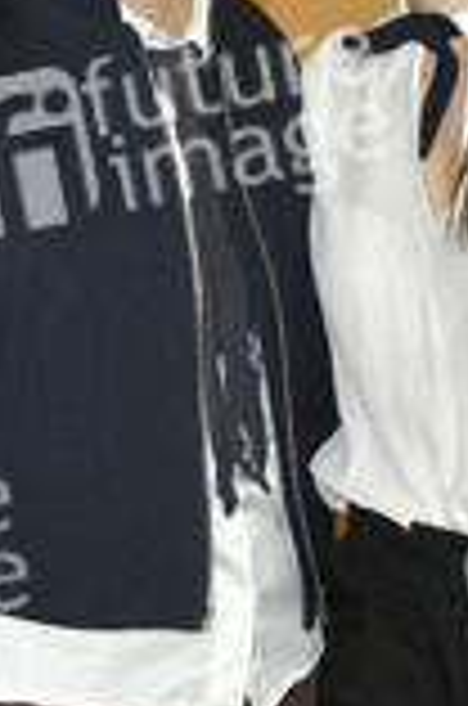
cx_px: 288
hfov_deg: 12.7
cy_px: 360
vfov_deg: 19.1
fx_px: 2096
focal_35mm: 107
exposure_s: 1/200
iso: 500
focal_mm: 42
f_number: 6.3
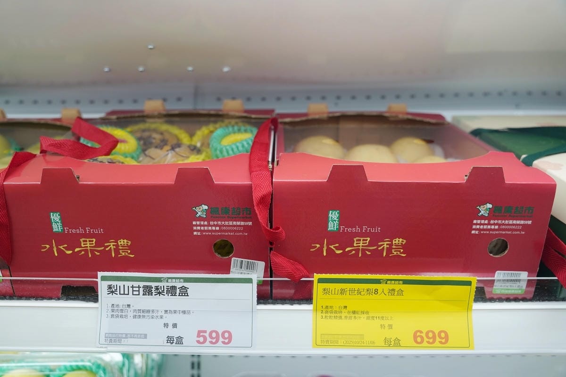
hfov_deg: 63.7
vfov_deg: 45.0
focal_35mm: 29
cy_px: 188
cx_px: 283
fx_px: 456
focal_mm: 29
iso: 640
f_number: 4
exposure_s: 1/160
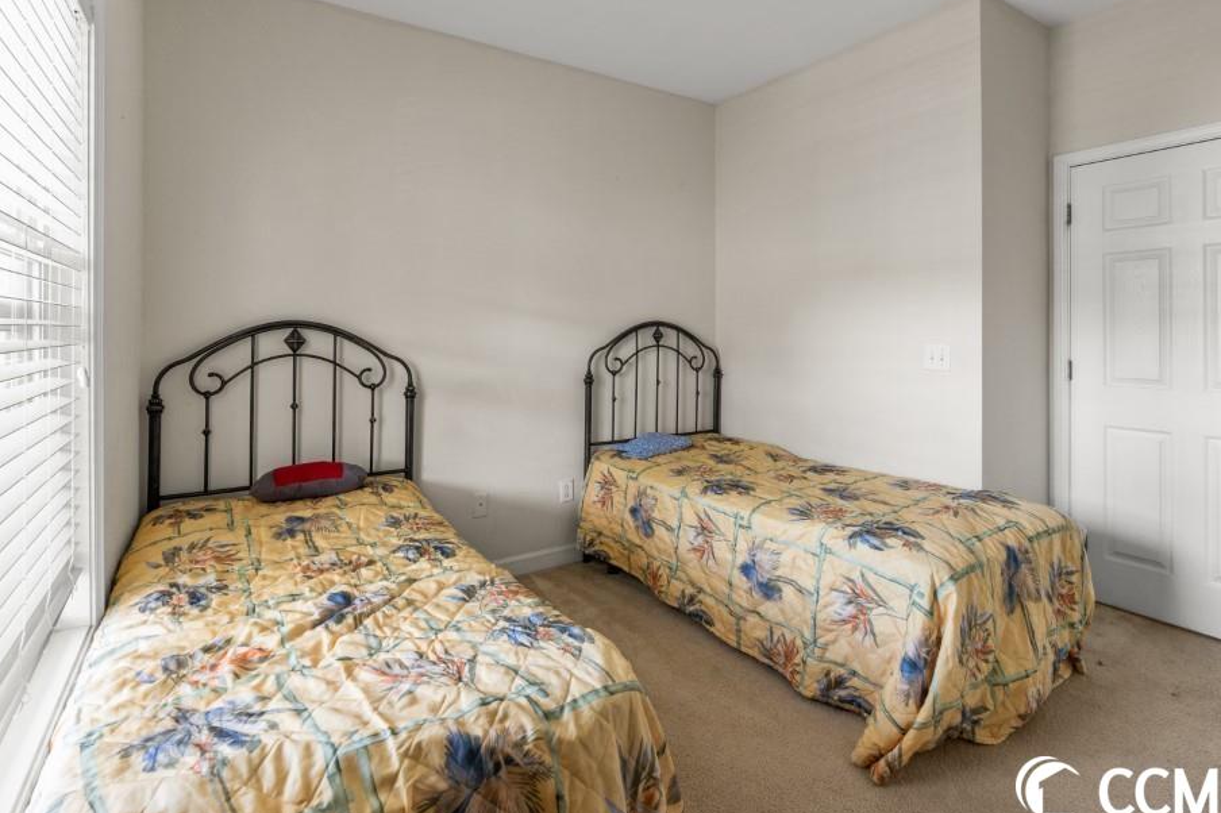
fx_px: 576
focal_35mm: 17
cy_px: 389
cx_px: 638
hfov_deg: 93.2
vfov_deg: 70.4
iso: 320
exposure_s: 1/10
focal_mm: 16
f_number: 8
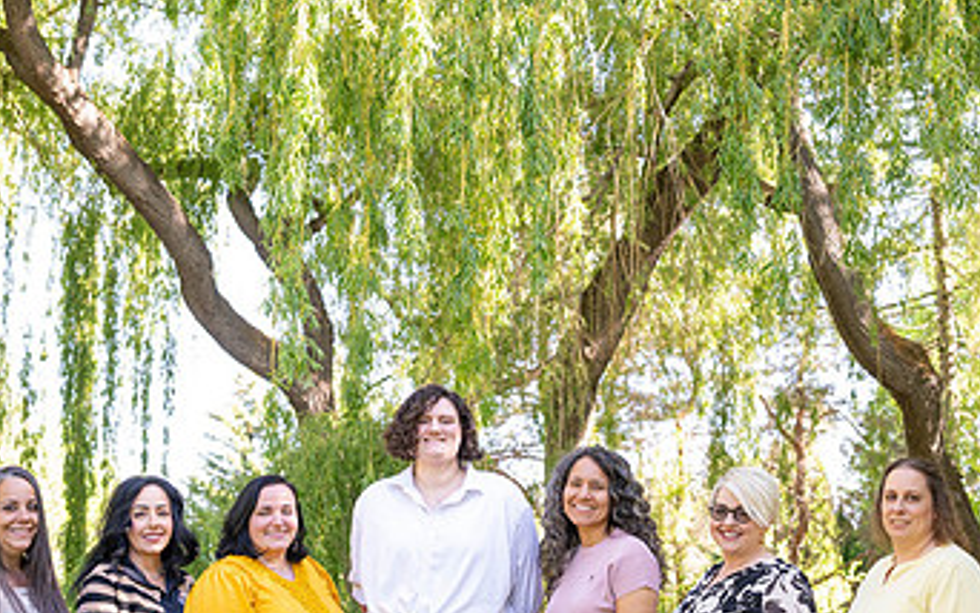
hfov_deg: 33.5
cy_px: 497
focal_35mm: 61
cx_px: 490
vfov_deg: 21.0
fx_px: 1630
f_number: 2.8
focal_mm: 26.5
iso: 320
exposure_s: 1/250
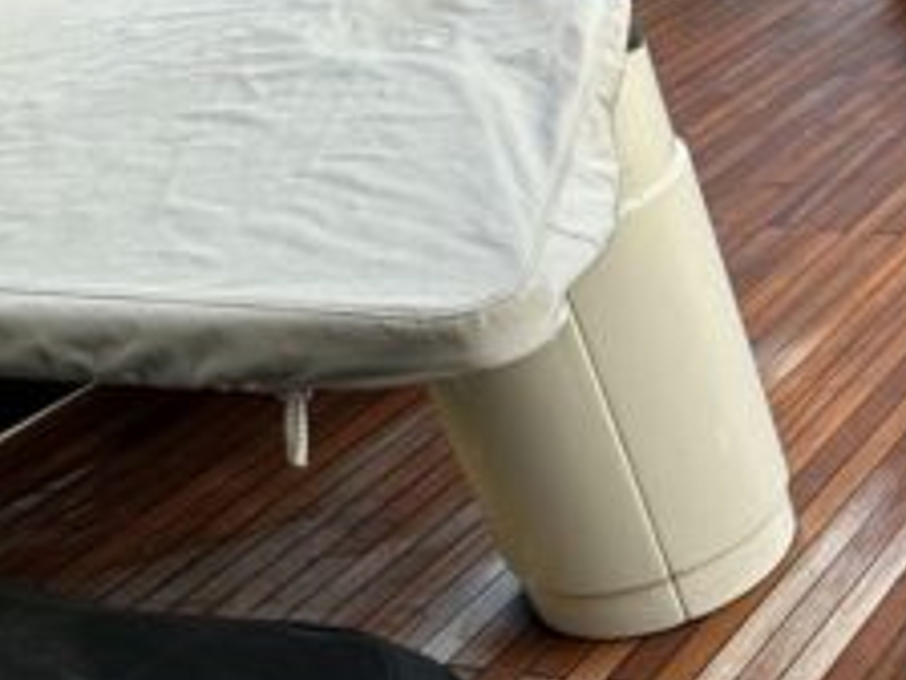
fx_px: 1570
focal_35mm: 60
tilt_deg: -32.0
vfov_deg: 24.3
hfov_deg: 21.5
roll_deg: -0.1
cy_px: 243
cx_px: 1614
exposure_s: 1/99
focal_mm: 2.22
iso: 50
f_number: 2.2
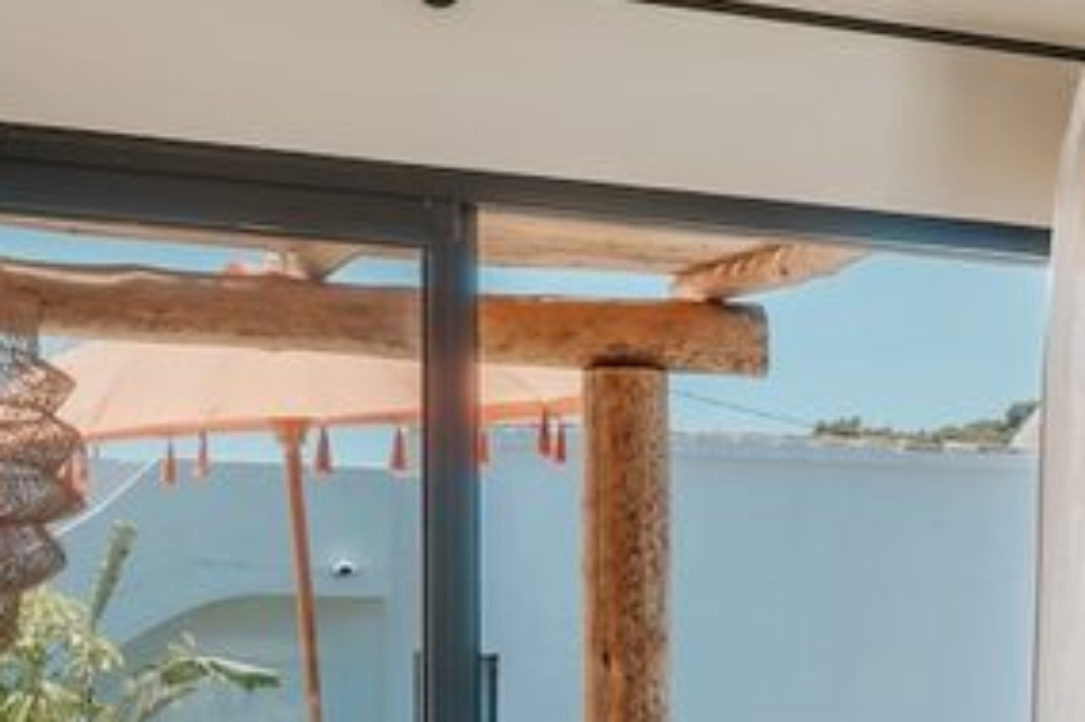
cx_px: 1727
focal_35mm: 107
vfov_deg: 12.6
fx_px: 3223
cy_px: 785
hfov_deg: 16.9
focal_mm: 19
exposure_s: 1/60
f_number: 13
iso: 80
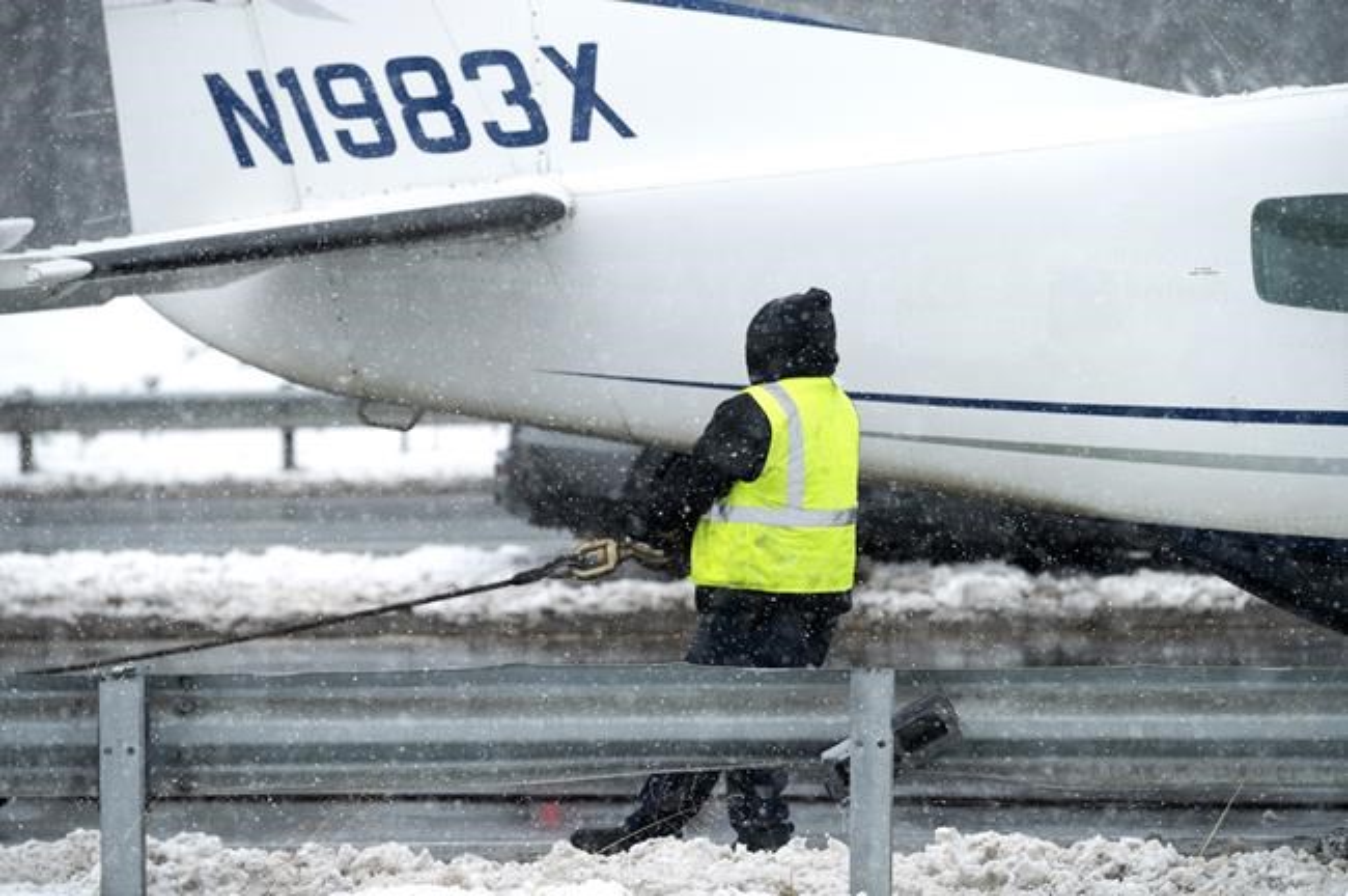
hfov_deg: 10.8
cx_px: 674
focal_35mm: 190
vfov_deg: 7.2
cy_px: 448
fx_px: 7107
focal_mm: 190
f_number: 4.5
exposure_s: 1/800
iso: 800
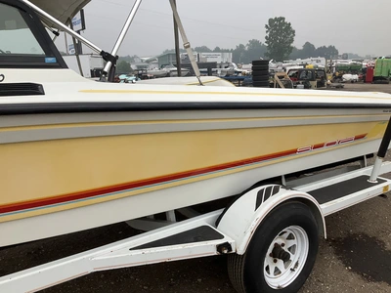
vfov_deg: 48.2
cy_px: 146
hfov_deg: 61.7
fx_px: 328
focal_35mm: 29
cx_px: 196
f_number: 1.8
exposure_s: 1/1534
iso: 25
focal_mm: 3
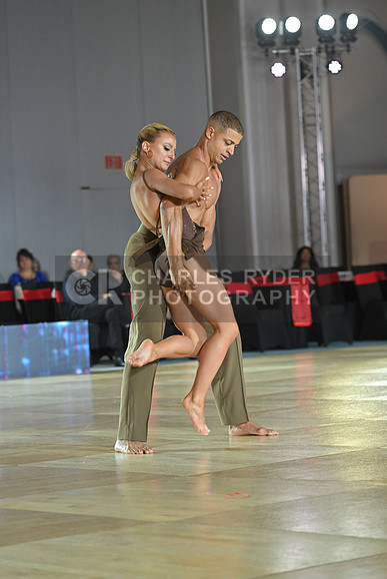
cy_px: 290
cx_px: 194
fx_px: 1934
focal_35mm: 120
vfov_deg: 17.1
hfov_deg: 11.4
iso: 2000
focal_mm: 120
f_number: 4
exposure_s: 1/250
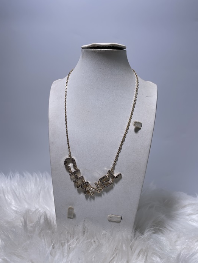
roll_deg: -3.3
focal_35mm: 26
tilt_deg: -10.2
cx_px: 98
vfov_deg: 67.3
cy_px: 136
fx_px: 198
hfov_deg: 53.1
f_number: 1.6
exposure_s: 1/1689
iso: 32
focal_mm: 5.1
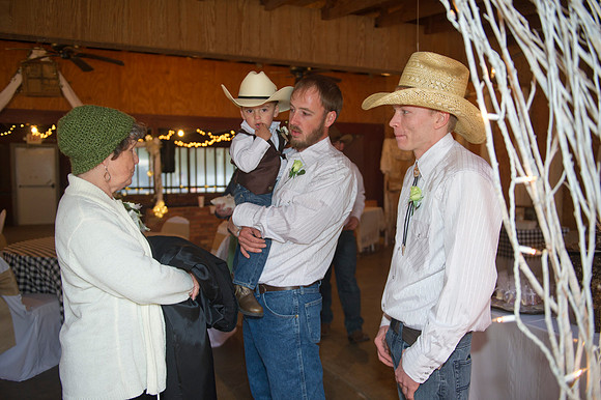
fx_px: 517
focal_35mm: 31
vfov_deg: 42.3
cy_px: 200
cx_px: 300
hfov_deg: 60.3
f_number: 2.8
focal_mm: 31
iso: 800
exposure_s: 1/80
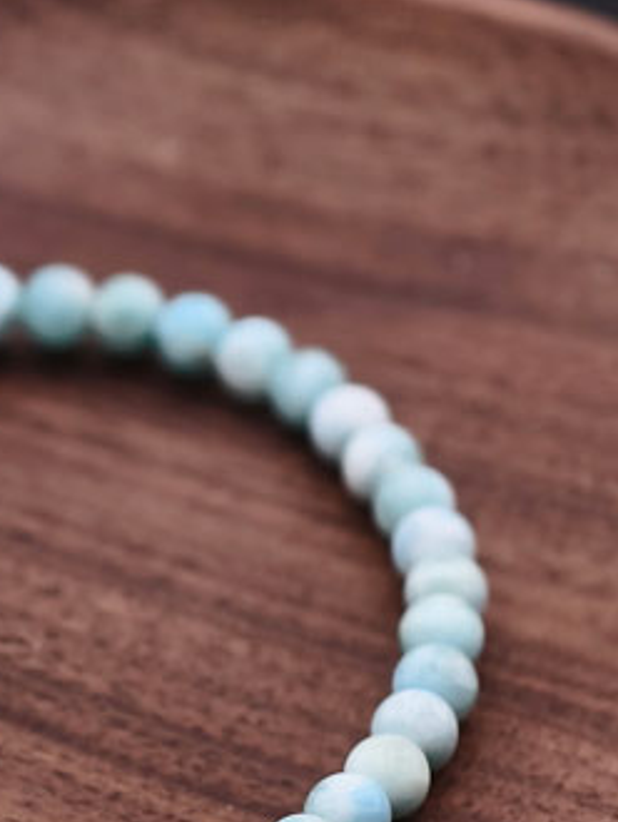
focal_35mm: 247
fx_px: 5872
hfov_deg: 6.0
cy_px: 613
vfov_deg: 8.0
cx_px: 22
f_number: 2.67
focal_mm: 22.48
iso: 200
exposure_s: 1/400
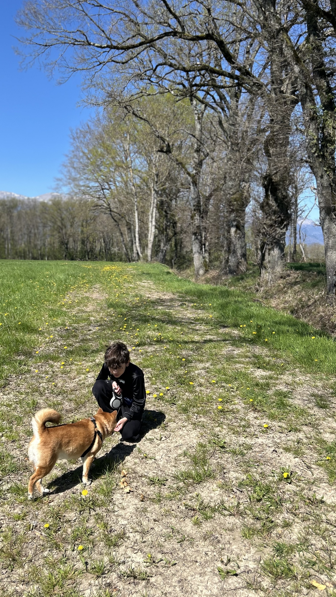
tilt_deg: -4.5
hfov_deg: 38.4
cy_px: 288
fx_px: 475
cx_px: 104
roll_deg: -2.4
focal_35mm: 30
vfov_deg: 64.3
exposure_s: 1/2915
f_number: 1.5
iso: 50
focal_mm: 5.7
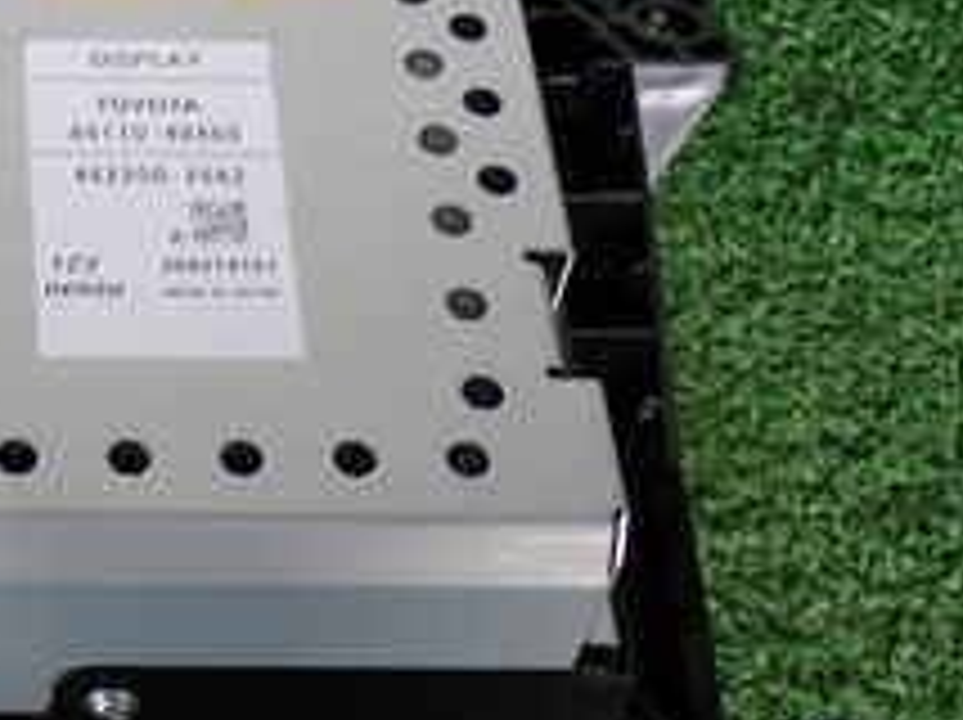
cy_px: 248
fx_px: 2807
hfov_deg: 18.3
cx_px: -238
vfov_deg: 14.6
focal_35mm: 101
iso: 200
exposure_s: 1/60
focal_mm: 6.37
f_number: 2.5
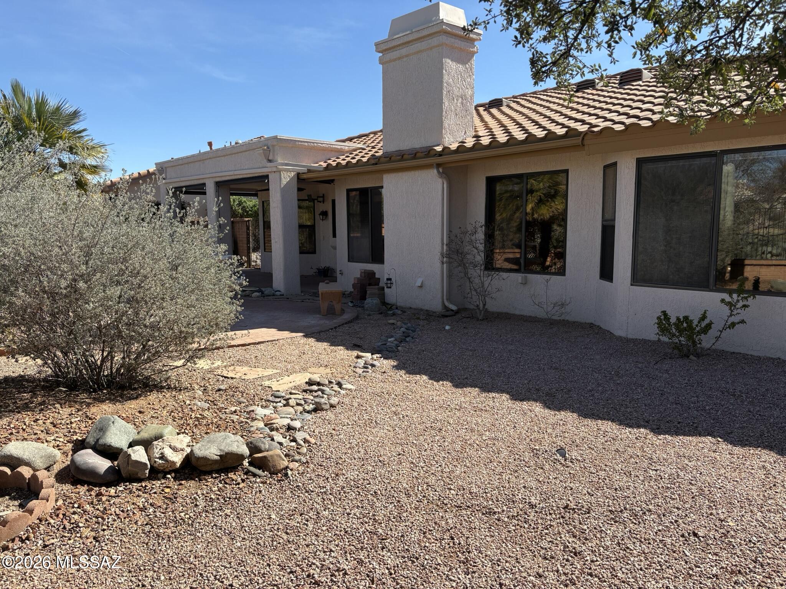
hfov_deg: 67.3
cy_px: 294
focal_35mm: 26
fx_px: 590
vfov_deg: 53.1
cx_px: 393
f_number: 1.6
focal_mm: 5.96
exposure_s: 1/2141
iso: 50
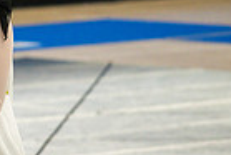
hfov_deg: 2.5
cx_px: -33
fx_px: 5357
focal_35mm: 834
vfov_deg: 1.7
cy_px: 26
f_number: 4
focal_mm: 200
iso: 4000
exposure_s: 1/500
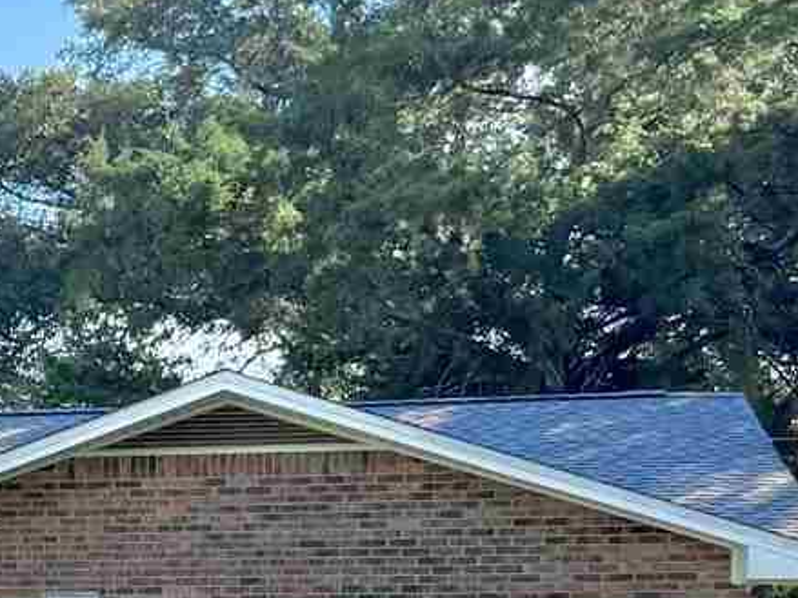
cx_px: -362
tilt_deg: +0.1
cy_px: 705
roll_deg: +0.1
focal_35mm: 112
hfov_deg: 16.2
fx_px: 2581
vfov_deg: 12.9
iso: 100
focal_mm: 6.76
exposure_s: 1/1139
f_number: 1.78
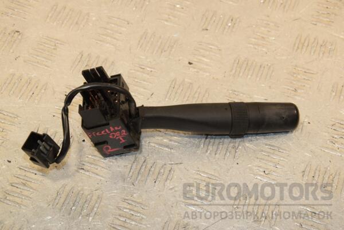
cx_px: 172
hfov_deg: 23.4
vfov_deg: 15.7
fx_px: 831
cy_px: 115
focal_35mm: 87
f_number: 9
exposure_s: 1/200
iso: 800
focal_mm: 58
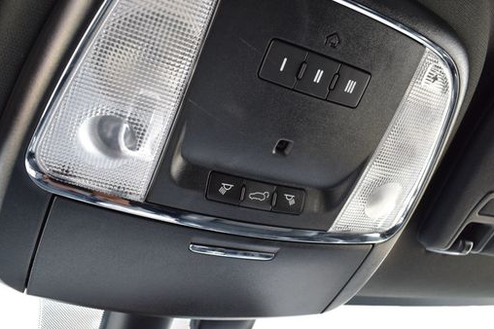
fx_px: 466
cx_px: 247
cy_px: 161
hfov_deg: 55.8
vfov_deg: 38.8
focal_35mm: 34
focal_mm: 18
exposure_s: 1/30
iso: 400
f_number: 7.1
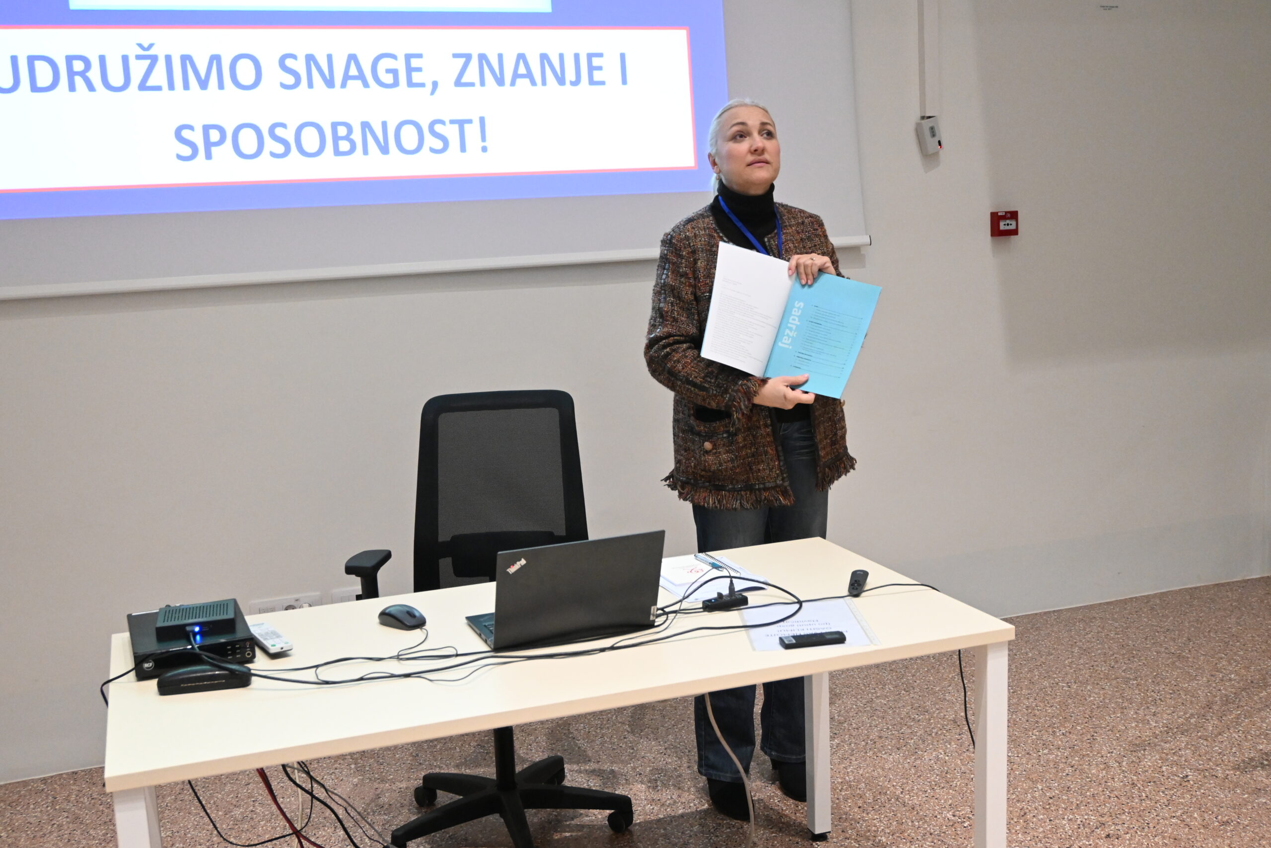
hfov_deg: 51.3
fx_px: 1324
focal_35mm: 38
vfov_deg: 35.5
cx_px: 636
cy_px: 424
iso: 3200
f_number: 4.2
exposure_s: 1/100
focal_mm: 25
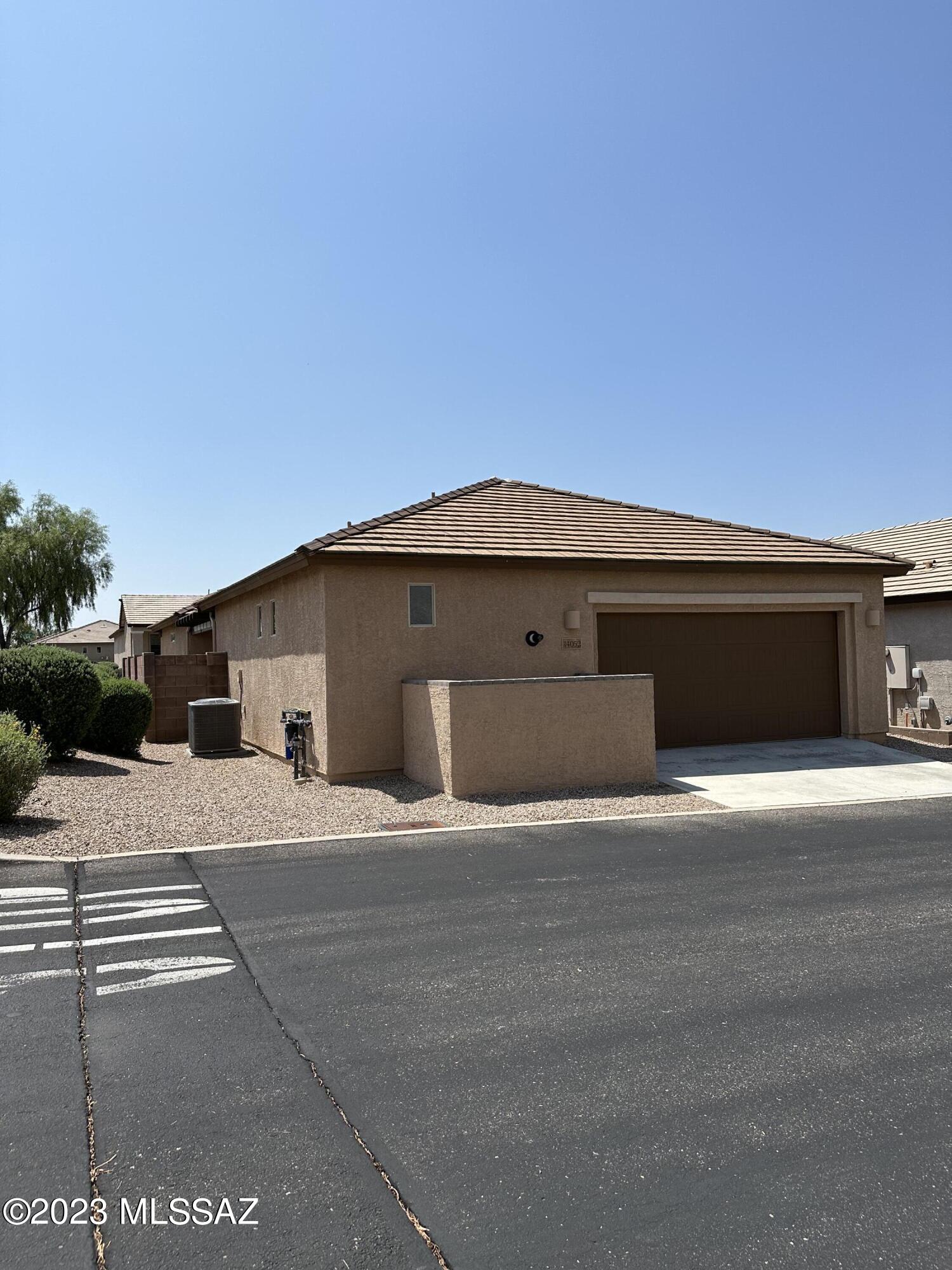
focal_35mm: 24
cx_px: 476
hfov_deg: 56.8
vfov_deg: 71.6
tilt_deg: +2.4
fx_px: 880
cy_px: 635
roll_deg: +1.2
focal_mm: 6.86
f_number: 1.78
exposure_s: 1/6623
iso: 80
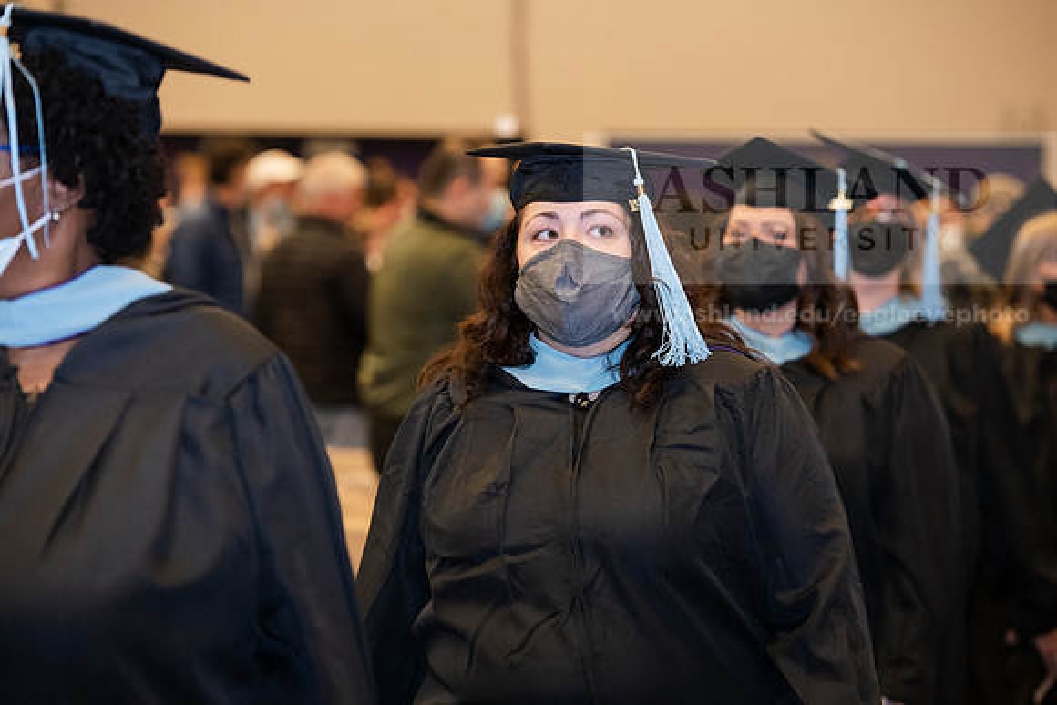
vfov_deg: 10.2
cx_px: 528
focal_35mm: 135
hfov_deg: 15.2
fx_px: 3964
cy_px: 352
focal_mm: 135
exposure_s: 1/200
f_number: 4
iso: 1600
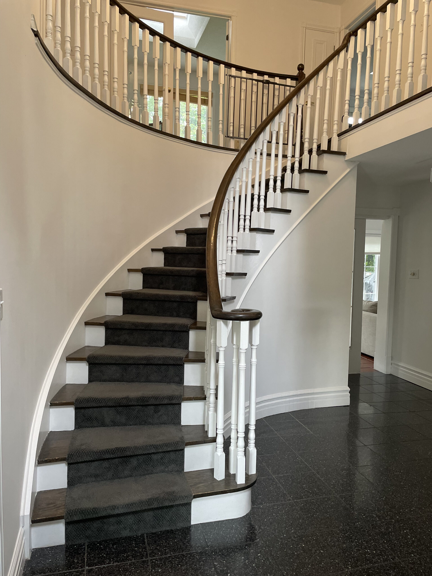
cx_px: 216
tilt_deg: -4.4
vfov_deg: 67.3
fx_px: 433
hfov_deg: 53.1
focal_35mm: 26
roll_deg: -0.9
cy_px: 288
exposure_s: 1/60
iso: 250
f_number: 1.6
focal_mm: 4.2
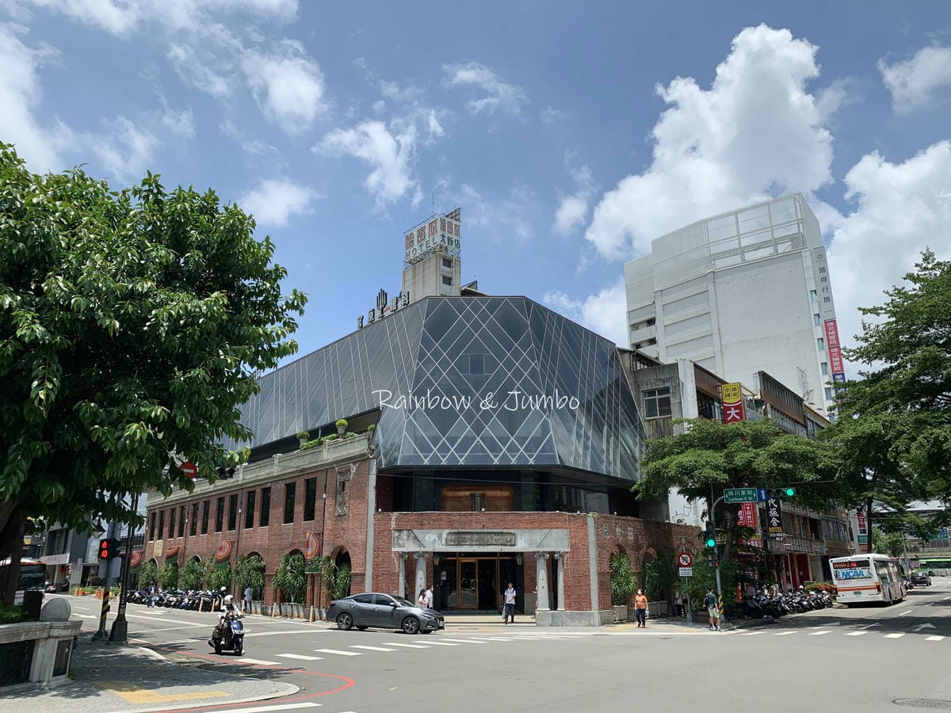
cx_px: 476
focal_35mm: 26
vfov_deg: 53.1
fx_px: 714
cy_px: 356
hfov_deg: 67.3
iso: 25
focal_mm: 4.25
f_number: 1.8
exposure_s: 1/2994
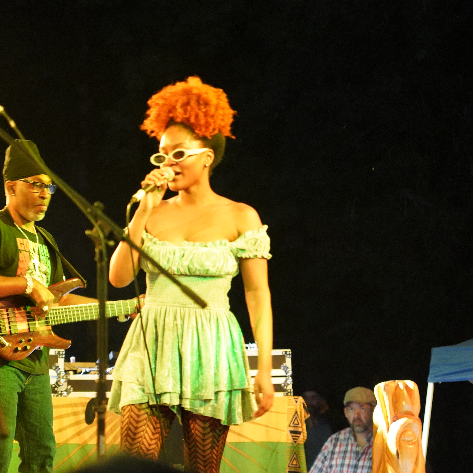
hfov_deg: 13.0
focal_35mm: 134
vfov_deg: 13.0
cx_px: 197
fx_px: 2072
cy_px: 236
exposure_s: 1/50
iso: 12800
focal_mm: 105
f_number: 4
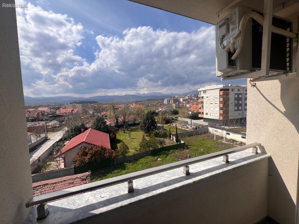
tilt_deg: -6.0
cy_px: 112
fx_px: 112
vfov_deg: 89.9
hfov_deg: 106.2
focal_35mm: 13
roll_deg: +2.2
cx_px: 150
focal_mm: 1.57
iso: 32
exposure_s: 1/1815
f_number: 1.8
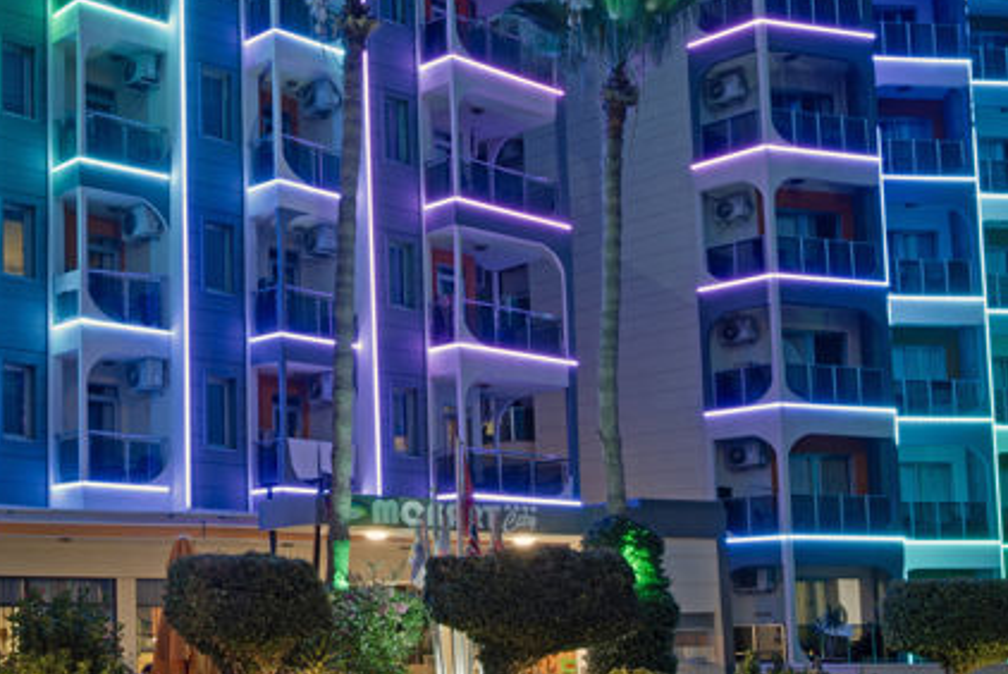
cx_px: 275
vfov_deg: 25.9
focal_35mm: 51
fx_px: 1429
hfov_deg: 38.0
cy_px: 96
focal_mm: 21
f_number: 8
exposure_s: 3
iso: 100
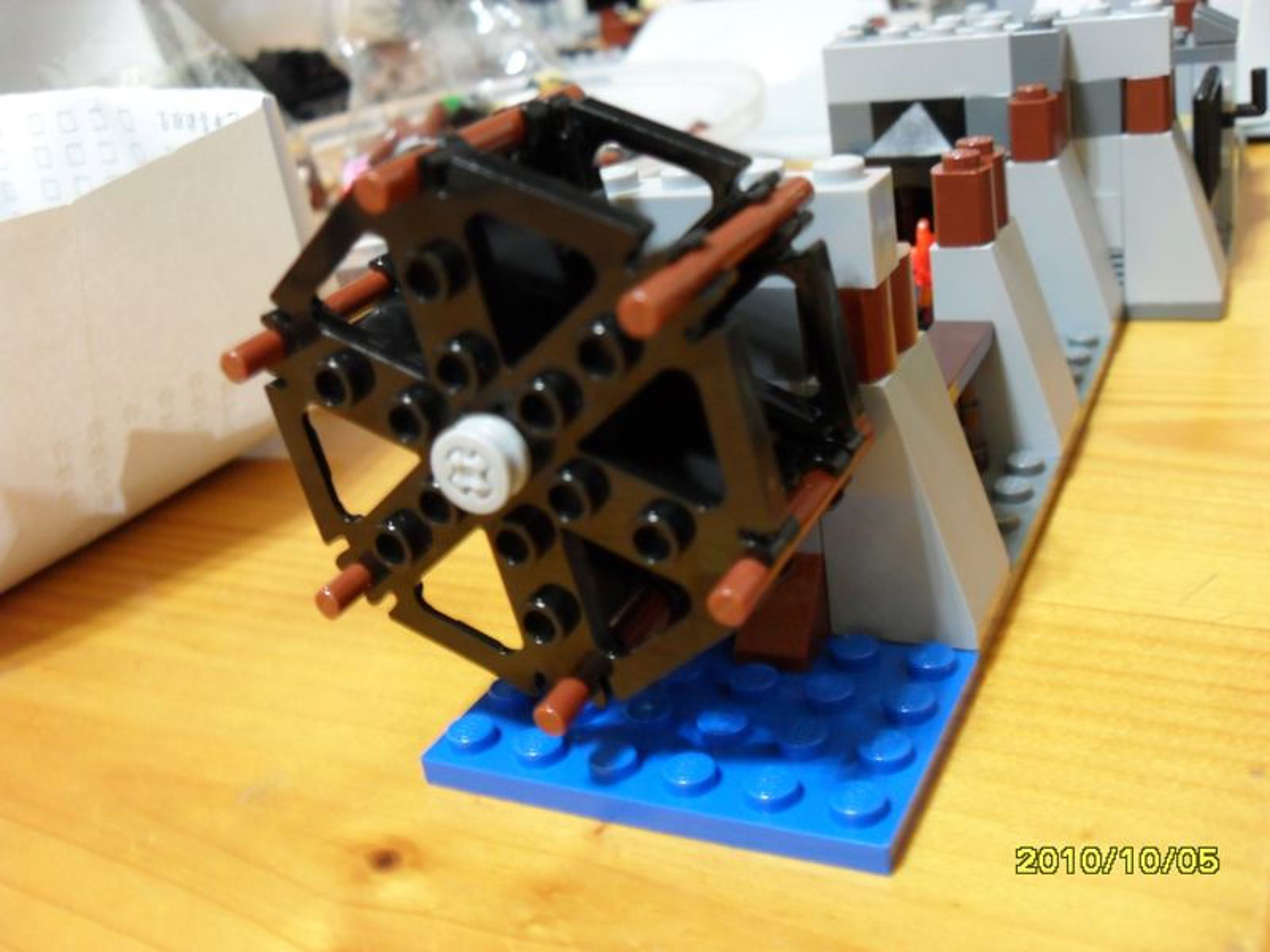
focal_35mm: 35
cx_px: 635
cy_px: 476
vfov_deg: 40.7
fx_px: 1284
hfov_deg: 52.6
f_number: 2.8
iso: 200
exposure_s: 1/4
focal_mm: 6.2
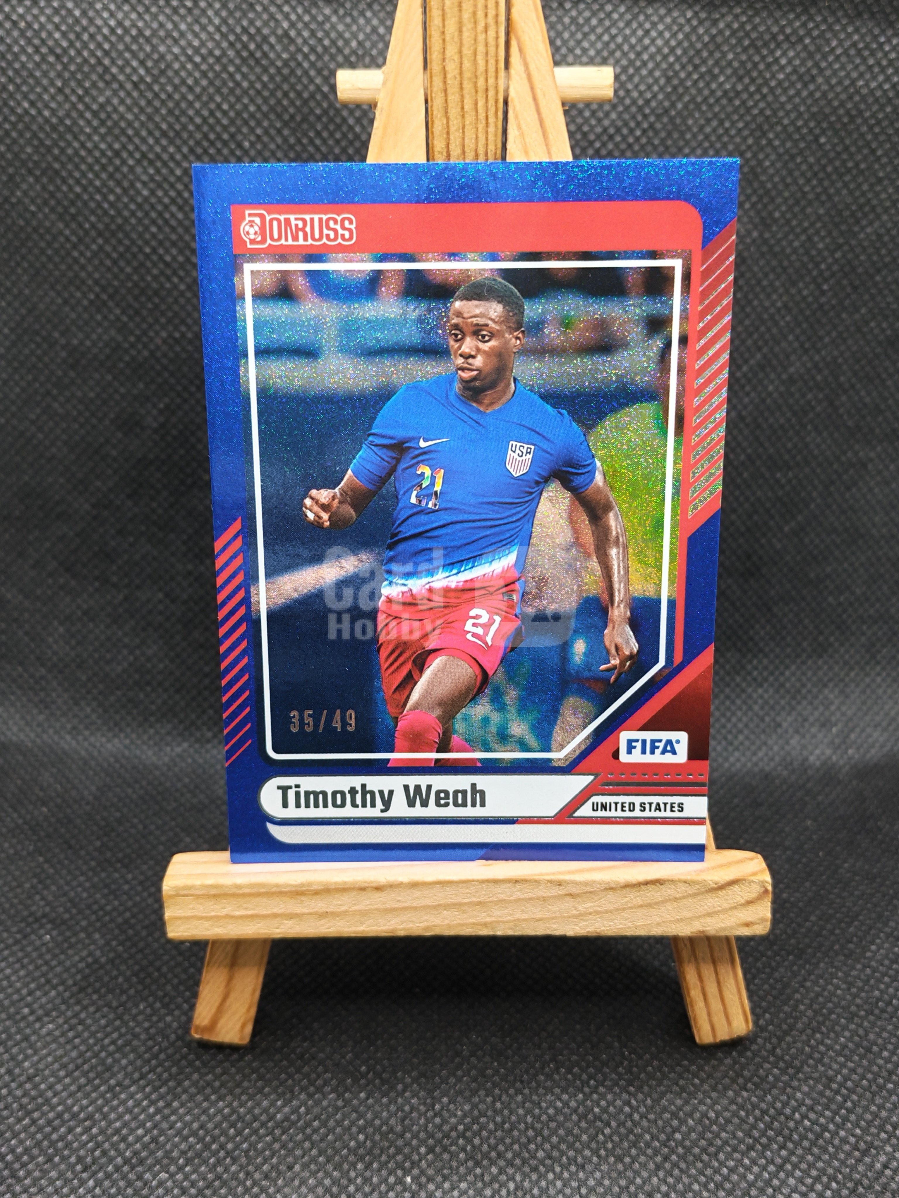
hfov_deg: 37.7
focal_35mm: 38
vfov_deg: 49.0
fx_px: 1316
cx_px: 450
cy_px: 599
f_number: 1.9
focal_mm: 6.12
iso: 400
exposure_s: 1/100
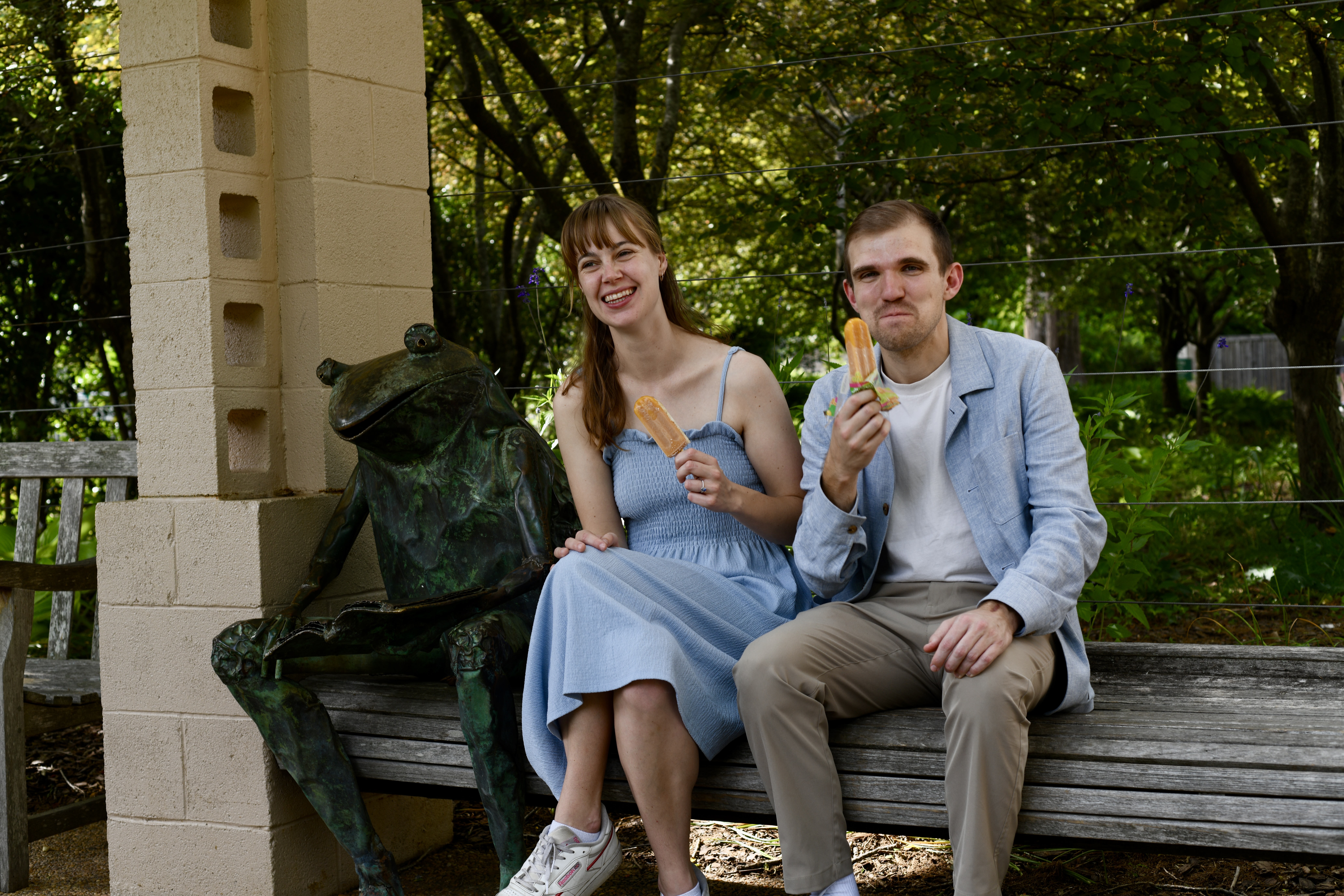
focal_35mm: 50
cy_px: 448
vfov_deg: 27.0
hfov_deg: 39.6
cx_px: 672
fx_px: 1867
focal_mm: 50
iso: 100
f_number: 5
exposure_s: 1/100
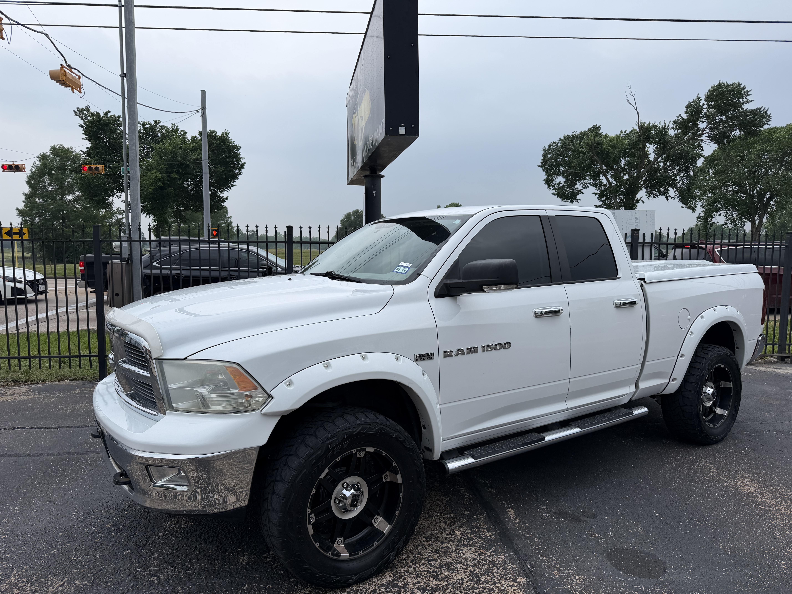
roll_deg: -0.9
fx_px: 549
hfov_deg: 71.6
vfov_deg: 56.8
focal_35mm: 24
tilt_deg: -4.7
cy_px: 297
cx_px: 396
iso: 80
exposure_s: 1/1211
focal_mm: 6.76
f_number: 1.78
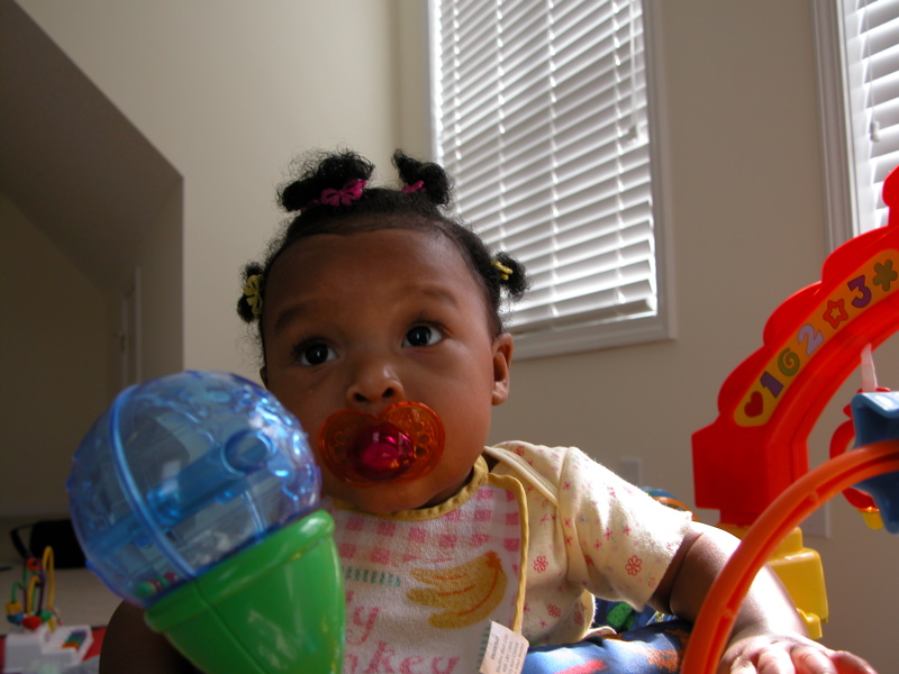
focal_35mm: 37
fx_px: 961
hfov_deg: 50.1
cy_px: 337
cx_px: 450
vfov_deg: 38.7
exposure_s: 1/59.8
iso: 100
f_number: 2.8
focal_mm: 9.5
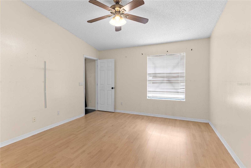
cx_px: 126
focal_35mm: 17
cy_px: 84
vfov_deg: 70.5
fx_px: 119
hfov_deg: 93.3
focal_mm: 17
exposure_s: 1/8
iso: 400
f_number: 8
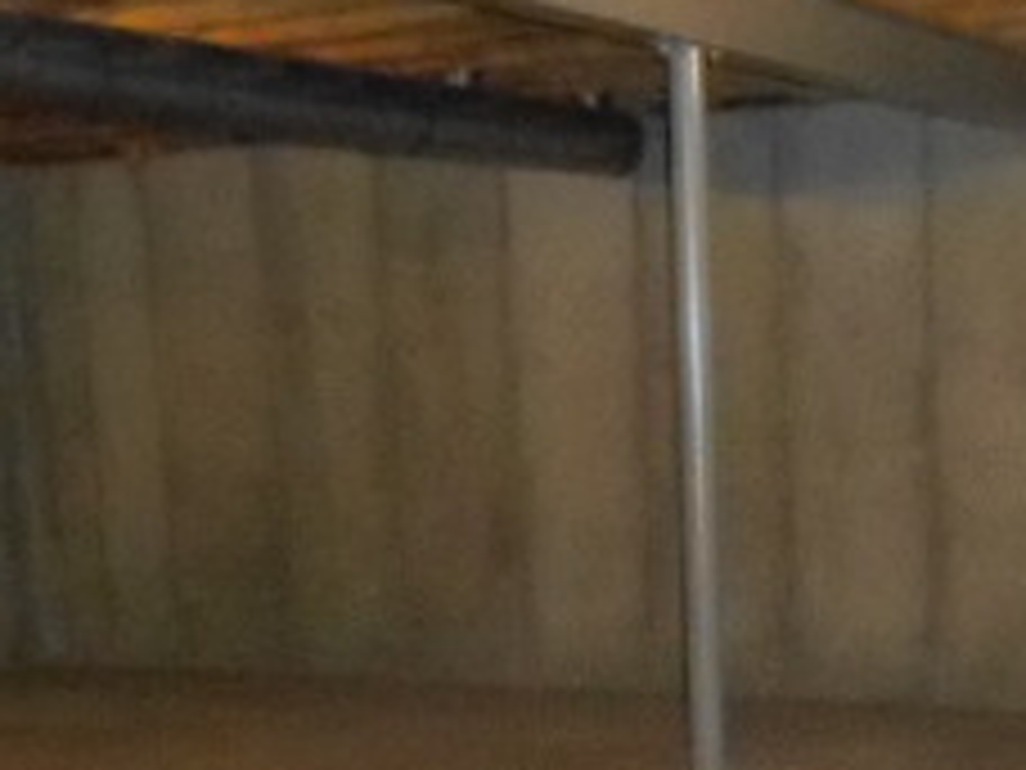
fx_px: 2164
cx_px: 855
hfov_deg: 26.1
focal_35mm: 73
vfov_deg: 19.2
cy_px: 874
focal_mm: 4.7
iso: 1100
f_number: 3.4
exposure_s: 1/25
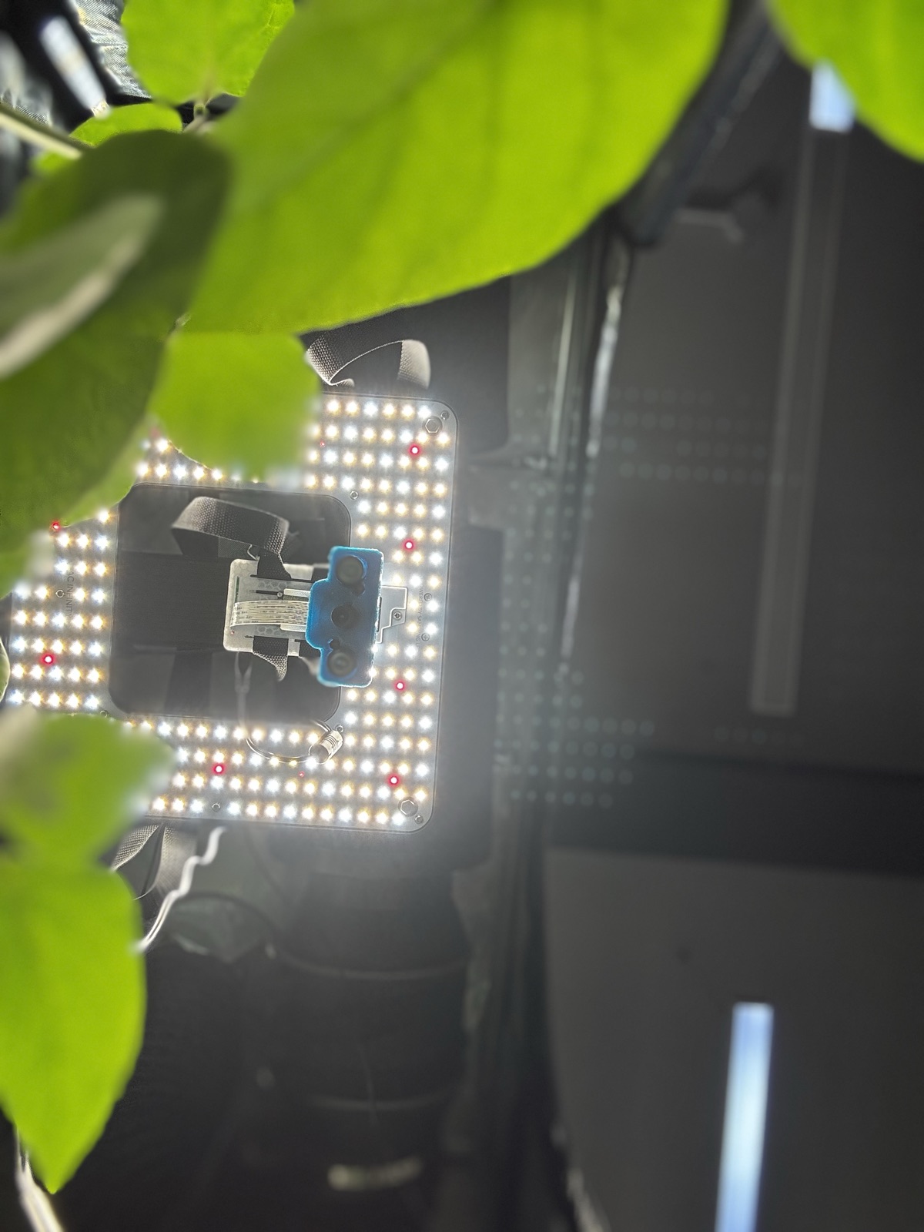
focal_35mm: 30
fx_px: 1068
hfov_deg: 46.8
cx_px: 462
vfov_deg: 60.0
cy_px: 616
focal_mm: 2.69
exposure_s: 1/111
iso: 40
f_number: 1.9
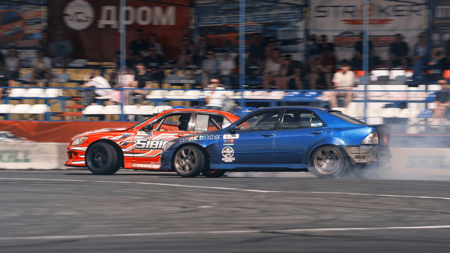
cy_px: 126
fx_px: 3750
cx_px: 225
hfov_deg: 6.9
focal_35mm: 314
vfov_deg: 3.9
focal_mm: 200
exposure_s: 1/125
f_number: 10
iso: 100
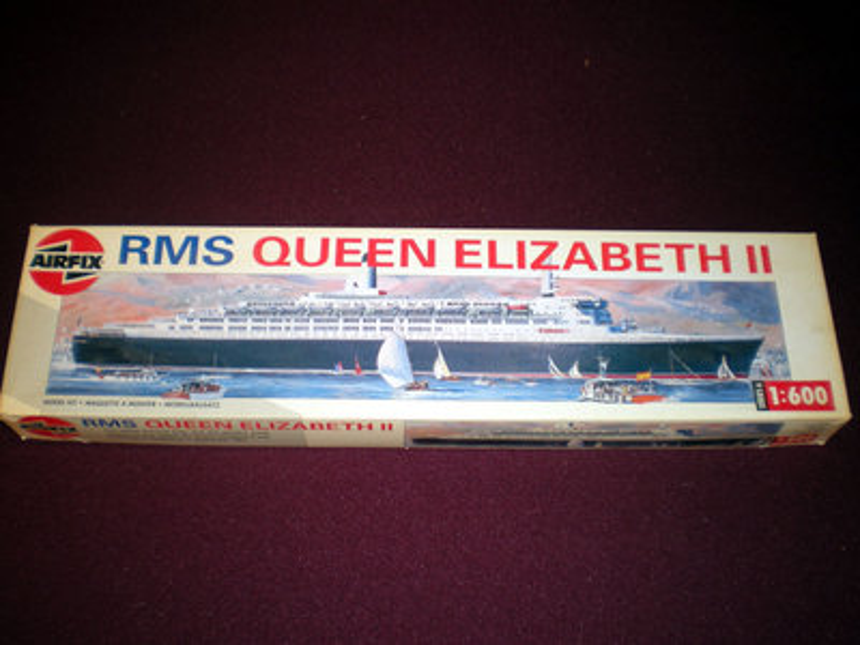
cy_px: 322
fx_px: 944
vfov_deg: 37.7
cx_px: 430
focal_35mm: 38
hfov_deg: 49.0
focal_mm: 6.3
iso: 64
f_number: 3.1
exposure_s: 1/30
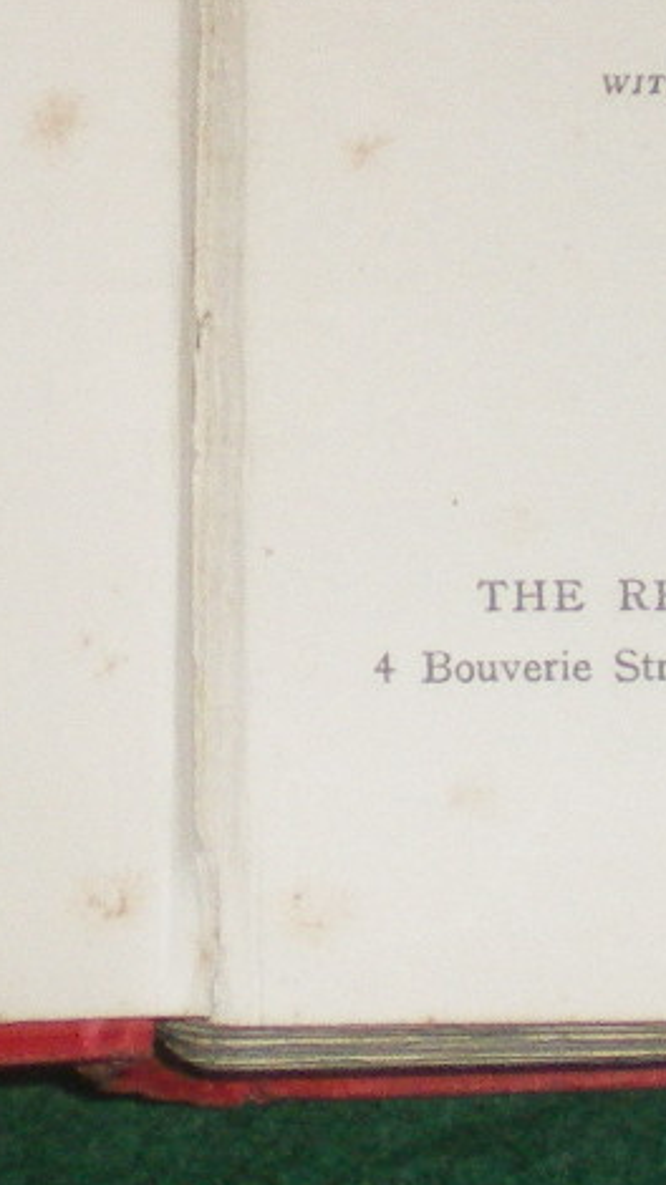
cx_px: 431
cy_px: -136
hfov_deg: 8.6
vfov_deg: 14.8
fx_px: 4431
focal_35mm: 141
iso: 200
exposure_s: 1/50
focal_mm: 6.3
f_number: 3.1
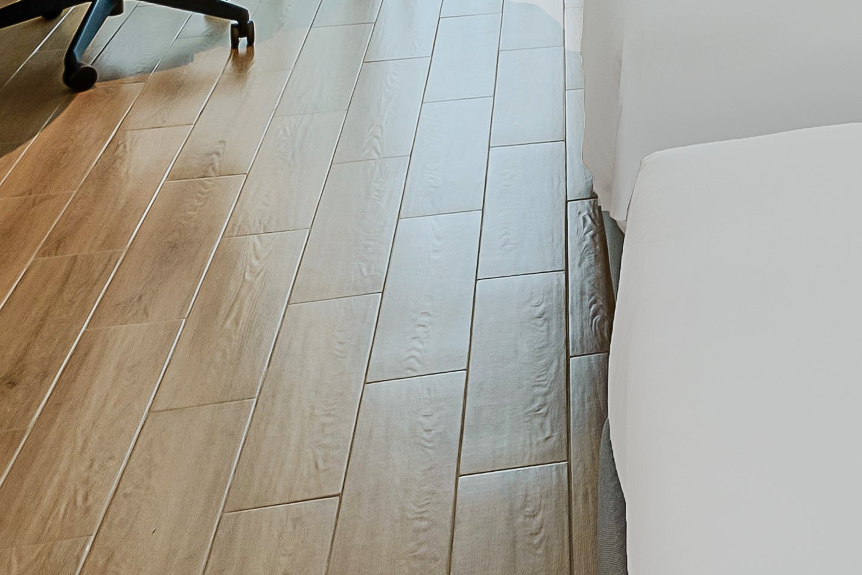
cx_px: 1135
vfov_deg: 15.5
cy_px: -534
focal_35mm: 72
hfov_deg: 24.4
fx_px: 1724
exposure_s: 1/20
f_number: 16
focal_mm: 14
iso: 100
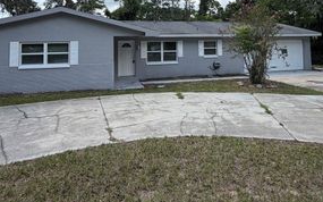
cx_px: 173
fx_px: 229
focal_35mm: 26
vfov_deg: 44.5
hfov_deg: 70.3
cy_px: 31
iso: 25
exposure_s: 1/770
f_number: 2.2
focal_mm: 2.22
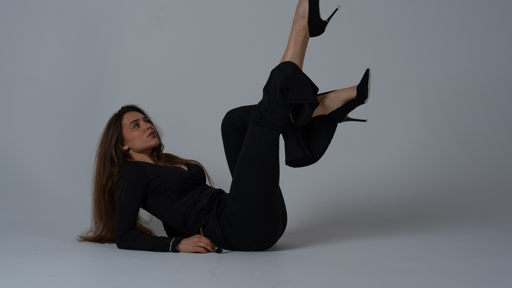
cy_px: 125
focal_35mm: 69
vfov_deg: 17.5
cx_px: 205
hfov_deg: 30.5
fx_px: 937
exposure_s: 1/200
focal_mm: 49
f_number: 4
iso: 100
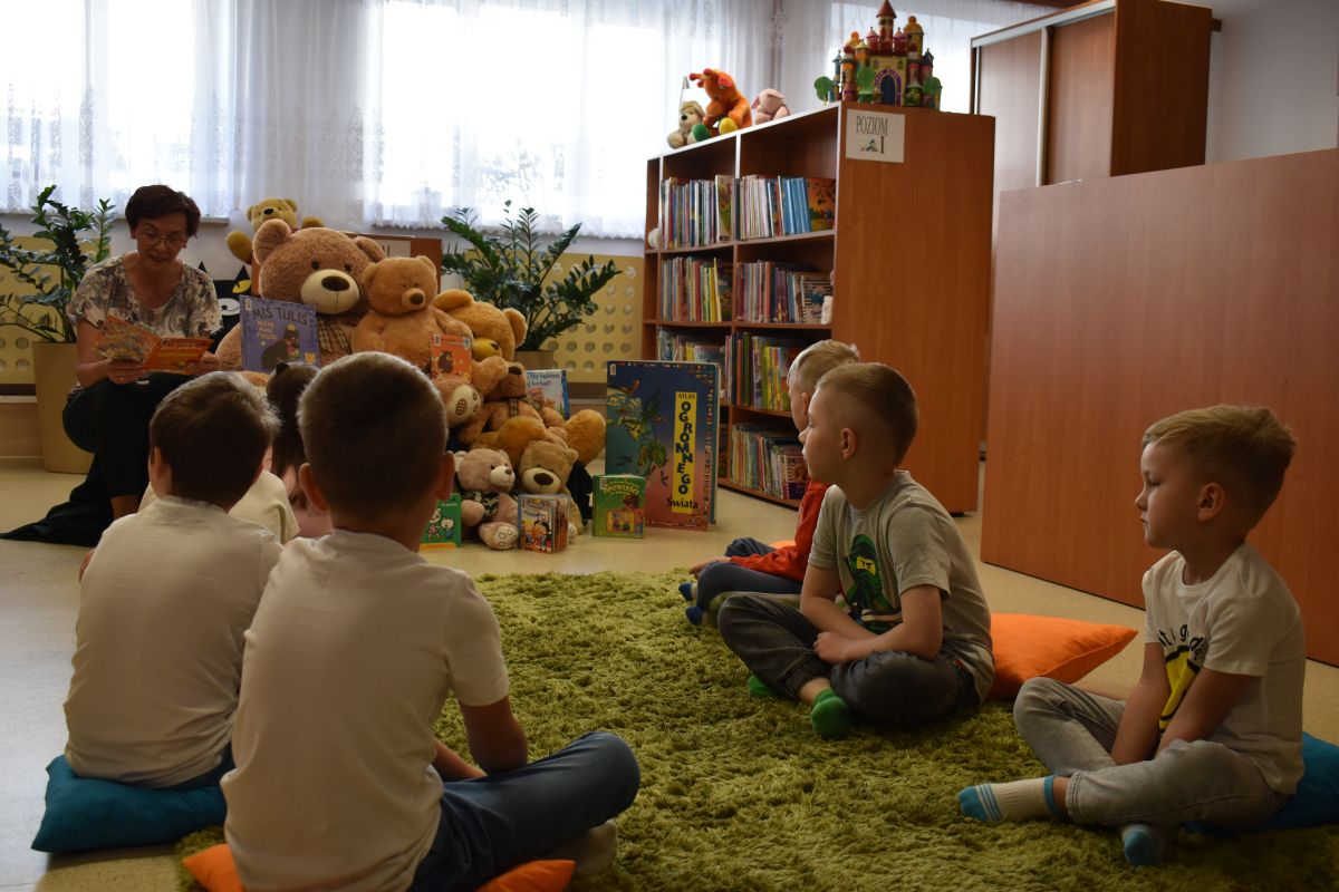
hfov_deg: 53.1
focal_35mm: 36
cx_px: 670
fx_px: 1339
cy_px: 446
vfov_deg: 36.9
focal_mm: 24
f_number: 5
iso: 400
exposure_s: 1/100
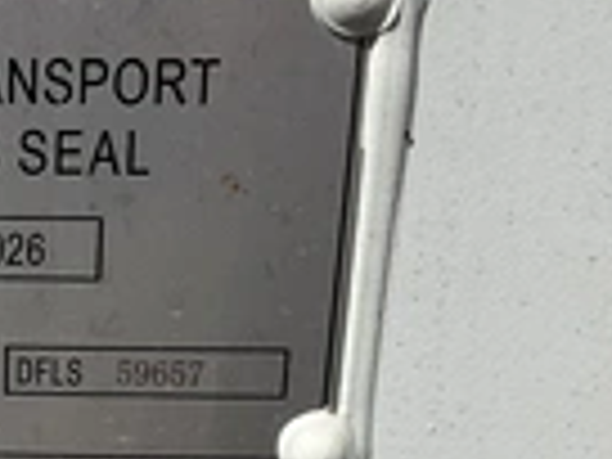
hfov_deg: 21.9
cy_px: 536
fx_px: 1503
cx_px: -50
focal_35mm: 85
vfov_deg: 16.7
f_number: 1.8
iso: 25
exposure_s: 1/2058
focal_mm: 3
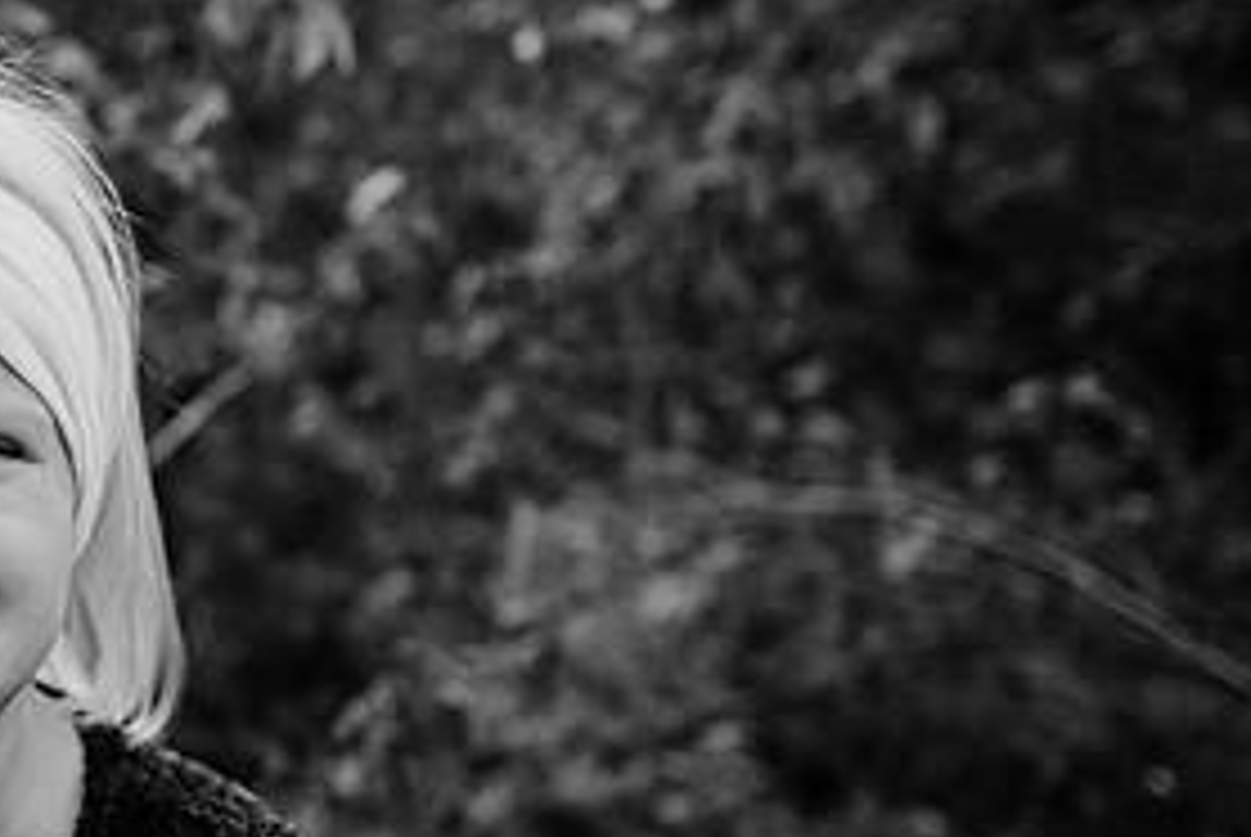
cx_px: 9
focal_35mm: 50
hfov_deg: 35.8
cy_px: 434
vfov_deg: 27.1
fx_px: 1739
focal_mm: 24
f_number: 2.5
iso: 200
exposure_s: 1/1000
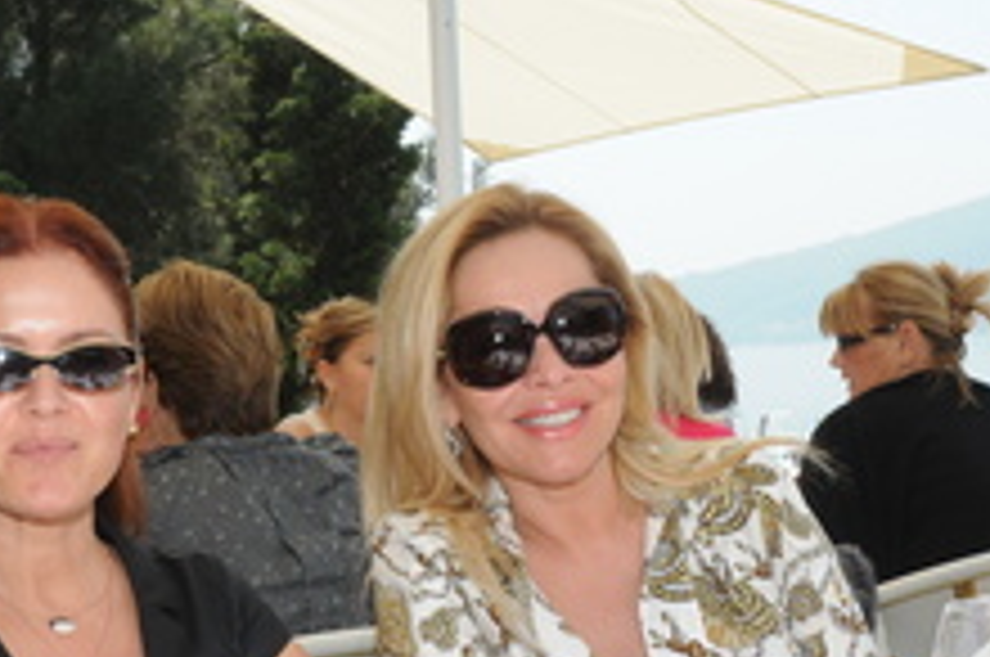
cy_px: 641
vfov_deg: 18.4
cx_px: 364
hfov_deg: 28.0
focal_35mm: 72
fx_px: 1977
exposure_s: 1/250
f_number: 13
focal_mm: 22
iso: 400
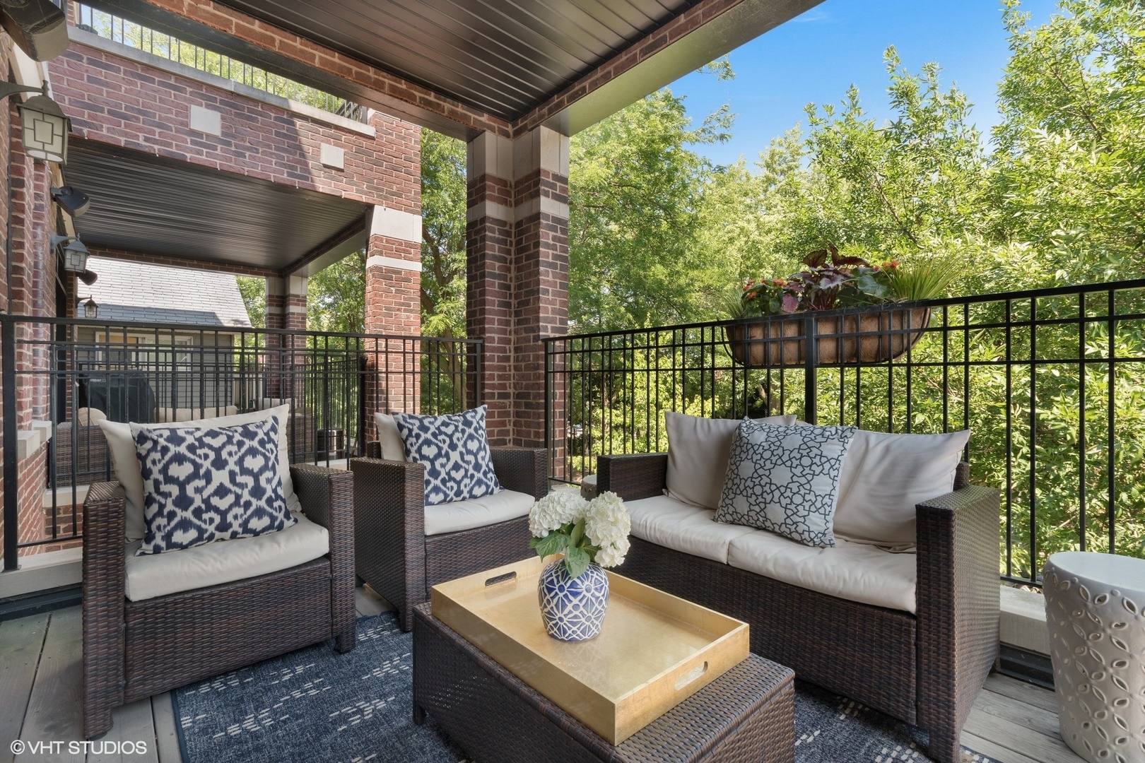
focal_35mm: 15
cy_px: 382
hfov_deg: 100.4
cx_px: 572
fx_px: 477
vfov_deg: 77.3
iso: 200
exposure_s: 1/8
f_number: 10
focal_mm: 10
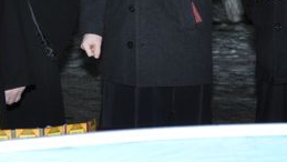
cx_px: 59
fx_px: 1553
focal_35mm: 204
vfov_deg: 5.9
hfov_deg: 10.5
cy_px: -57
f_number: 4.5
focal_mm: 48
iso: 800
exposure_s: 1/160
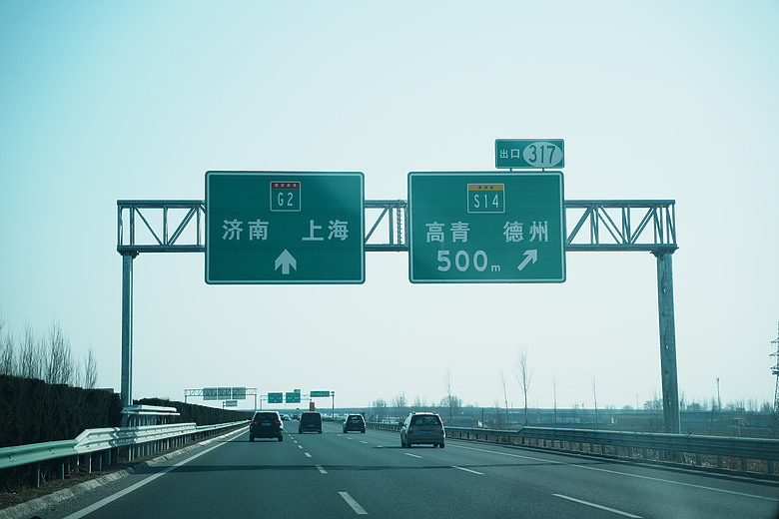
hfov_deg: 28.8
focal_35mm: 70
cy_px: 260
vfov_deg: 19.5
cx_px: 390
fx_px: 1515
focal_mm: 70
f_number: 2.8
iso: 125
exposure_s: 1/2500
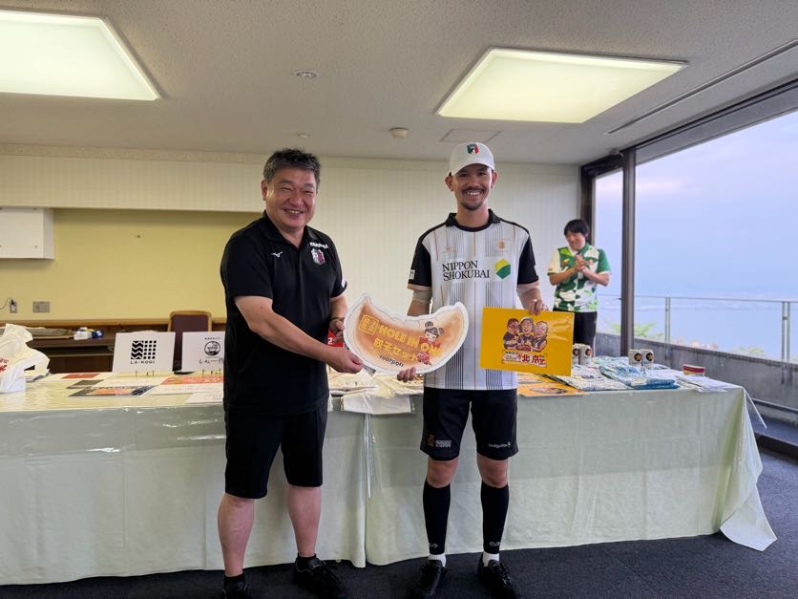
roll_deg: +0.0
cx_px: 399
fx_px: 553
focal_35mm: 24
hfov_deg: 71.6
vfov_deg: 56.8
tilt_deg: -1.7
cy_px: 300
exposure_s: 1/125
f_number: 1.78
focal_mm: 6.76
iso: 125
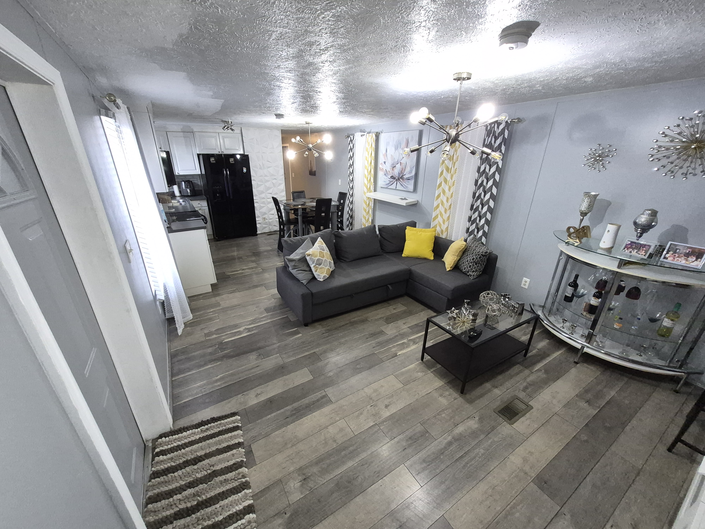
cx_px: 352
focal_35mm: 13
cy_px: 264
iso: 320
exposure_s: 1/60
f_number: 2.2
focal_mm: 1.74
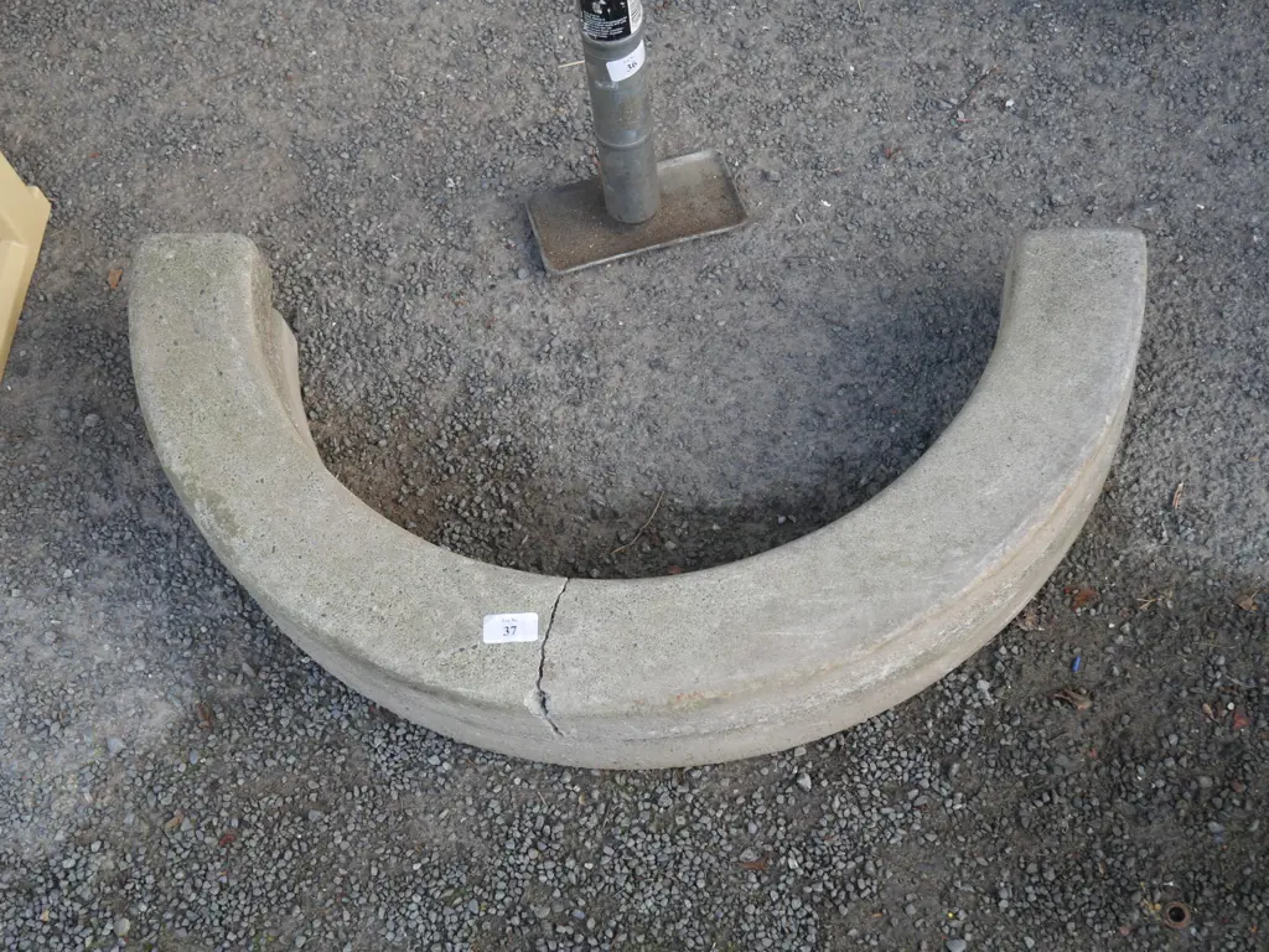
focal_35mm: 44
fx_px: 1613
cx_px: 634
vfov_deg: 32.9
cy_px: 476
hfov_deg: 42.9
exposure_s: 1/80
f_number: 4.7
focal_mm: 22
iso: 200
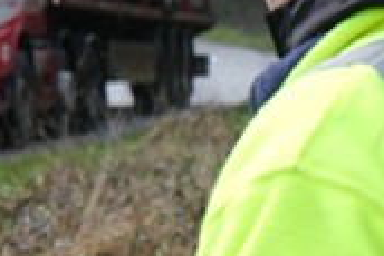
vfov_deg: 4.8
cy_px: 118
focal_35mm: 289
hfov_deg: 7.1
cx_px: -87
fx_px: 3085
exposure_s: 1/480
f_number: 5.6
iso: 400
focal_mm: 55
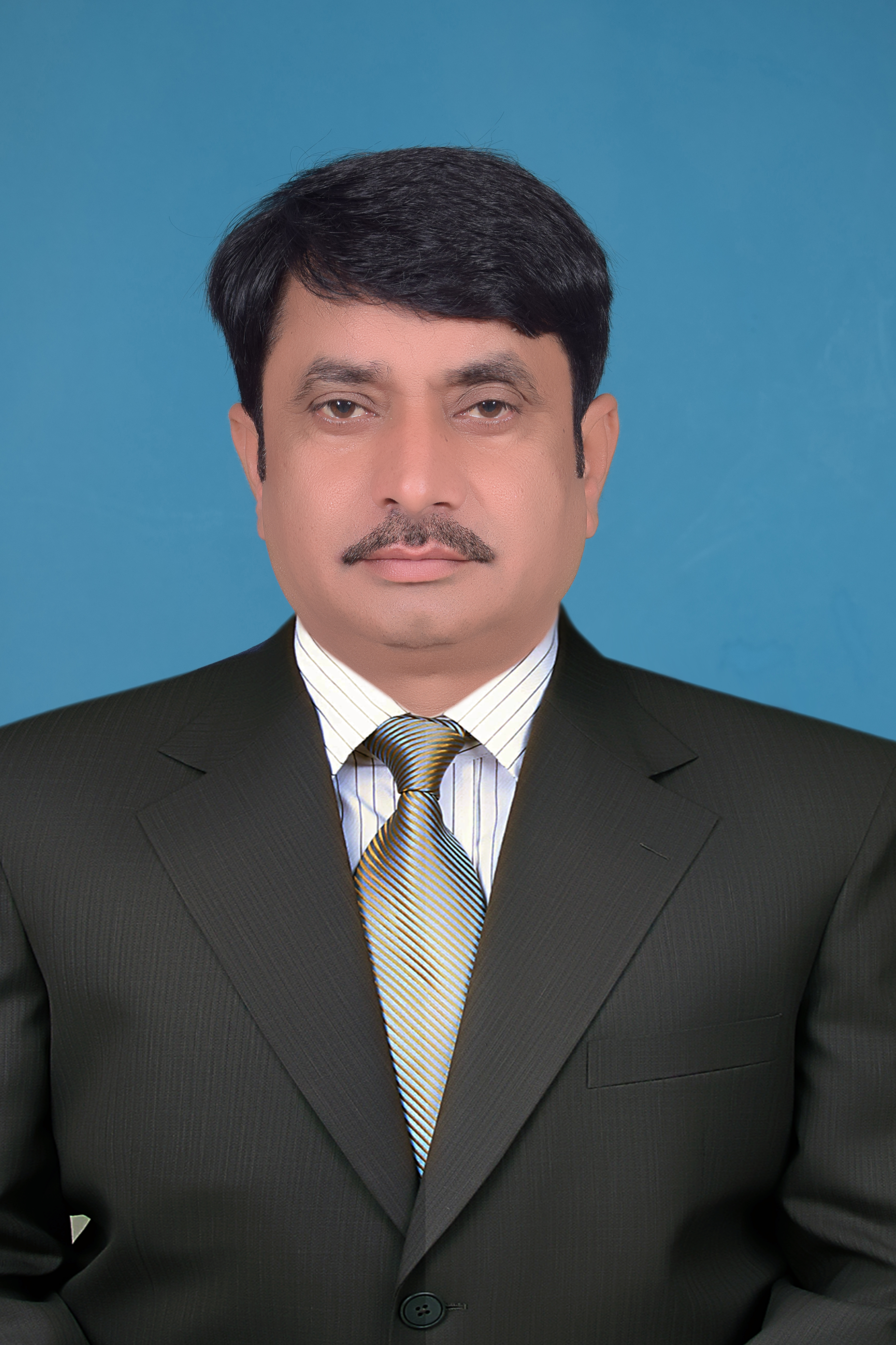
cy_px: 672
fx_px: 2520
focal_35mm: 68
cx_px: 448
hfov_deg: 20.2
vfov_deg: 29.9
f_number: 8
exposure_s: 1/160
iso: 320
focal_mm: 45
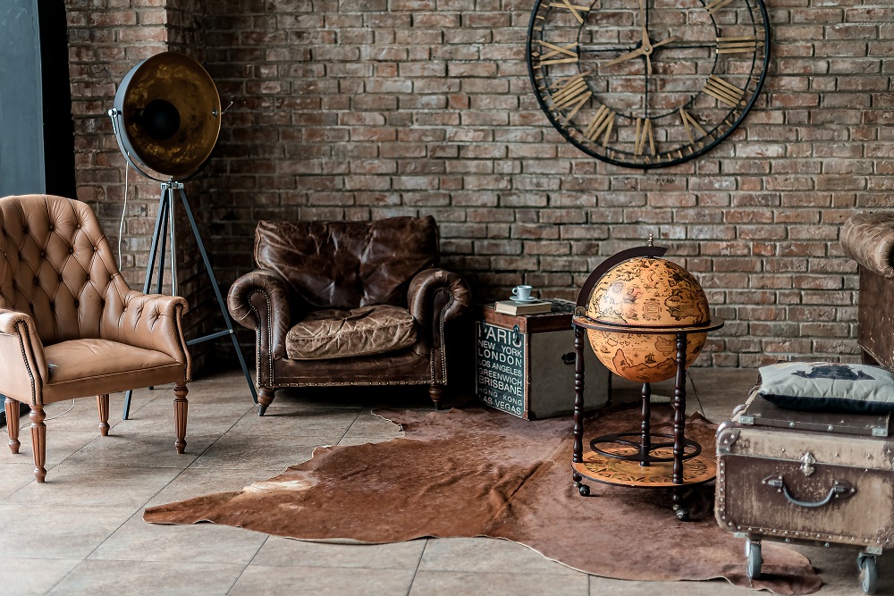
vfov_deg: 27.0
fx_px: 1242
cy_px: 298
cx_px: 447
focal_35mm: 50
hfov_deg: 39.6
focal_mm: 50
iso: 125
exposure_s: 1/125
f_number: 1.8
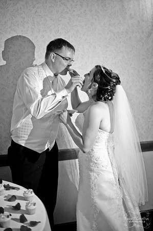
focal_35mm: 50
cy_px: 116
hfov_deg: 26.9
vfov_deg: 39.6
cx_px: 76
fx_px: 319
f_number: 1.4
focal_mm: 50
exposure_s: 1/60
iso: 4000
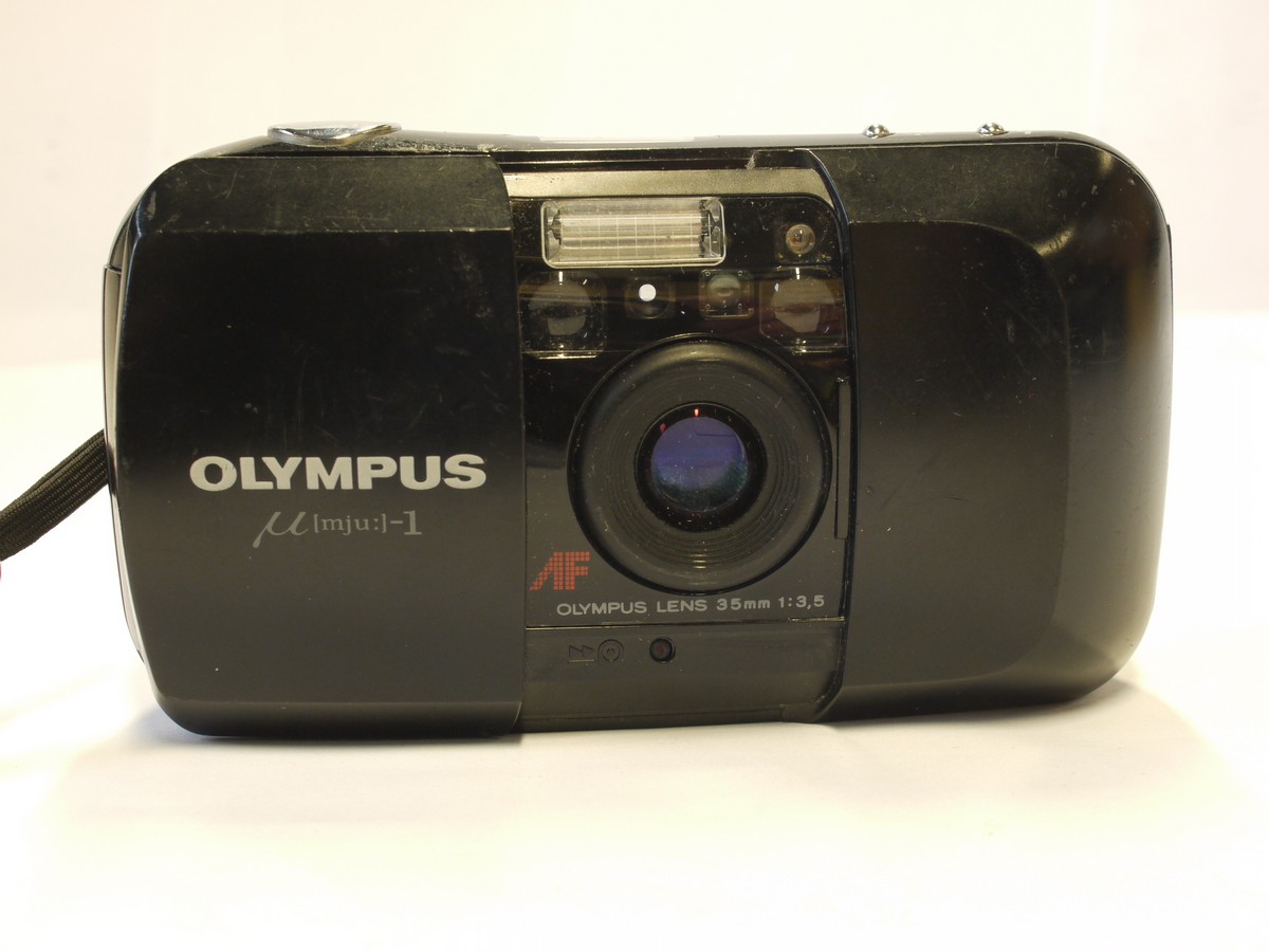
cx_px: 634
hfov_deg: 32.2
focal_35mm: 60
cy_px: 476
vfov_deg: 24.4
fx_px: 2200
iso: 400
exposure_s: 1/6
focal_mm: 30
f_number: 9
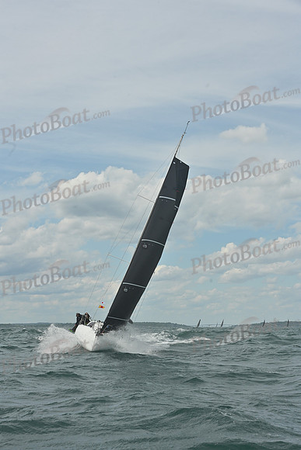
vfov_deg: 28.8
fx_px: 877
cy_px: 225
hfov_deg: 19.5
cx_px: 150
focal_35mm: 70
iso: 320
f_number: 11
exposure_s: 1/1250
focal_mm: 70
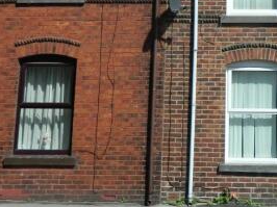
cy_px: 20
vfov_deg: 21.1
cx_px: 235
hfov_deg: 27.8
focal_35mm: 68
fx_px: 544
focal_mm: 5.6
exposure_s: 1/160
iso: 80
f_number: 9.1
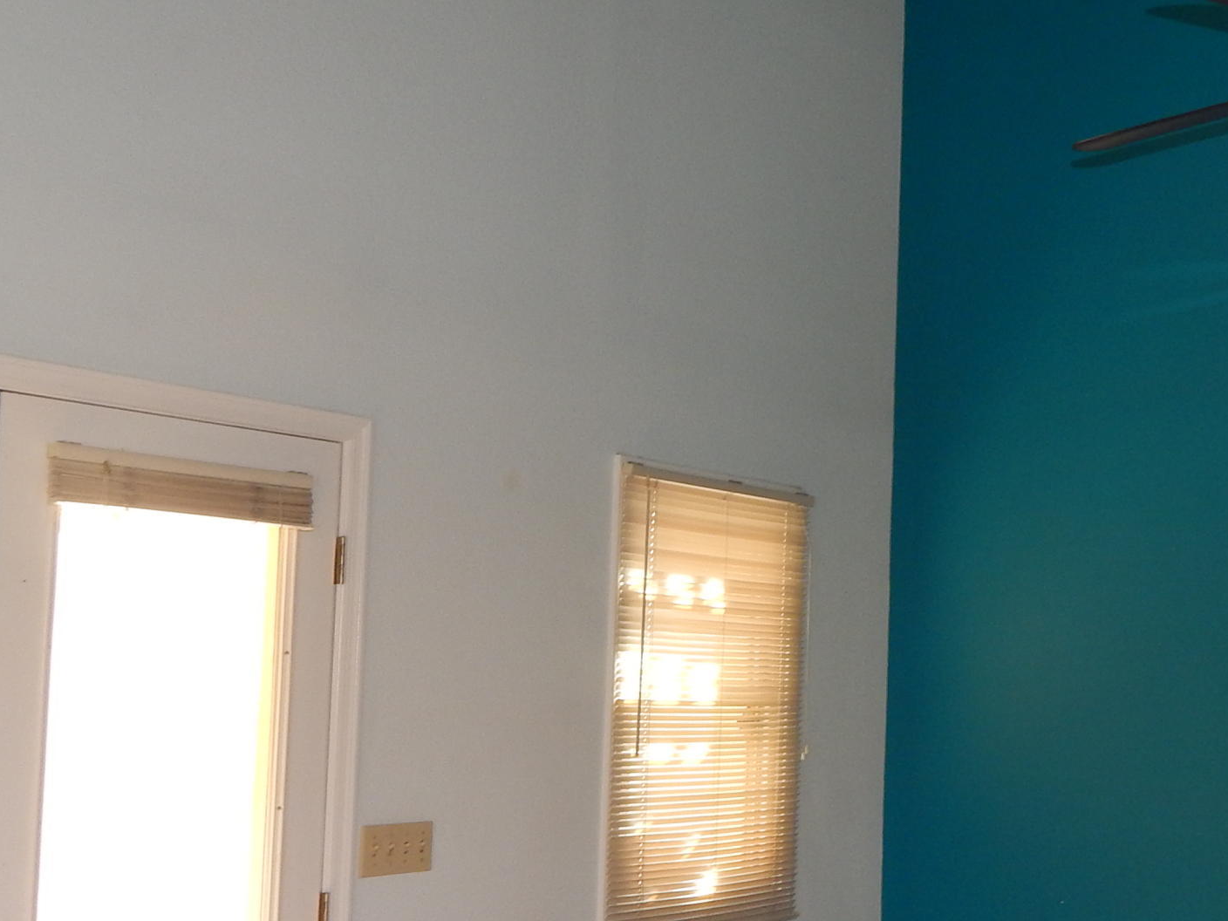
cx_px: 929
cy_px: 590
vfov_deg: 29.5
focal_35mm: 49
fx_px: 1738
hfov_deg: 37.9
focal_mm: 4
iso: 160
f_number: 3
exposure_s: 1/30
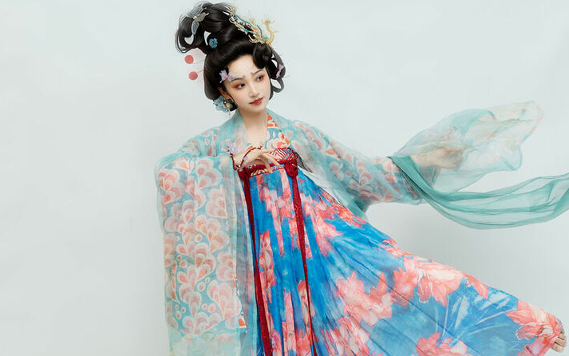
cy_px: 236
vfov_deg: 17.4
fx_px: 1163
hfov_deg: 27.3
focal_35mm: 75
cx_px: 376
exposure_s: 1/125
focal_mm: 50
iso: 100
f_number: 2.8
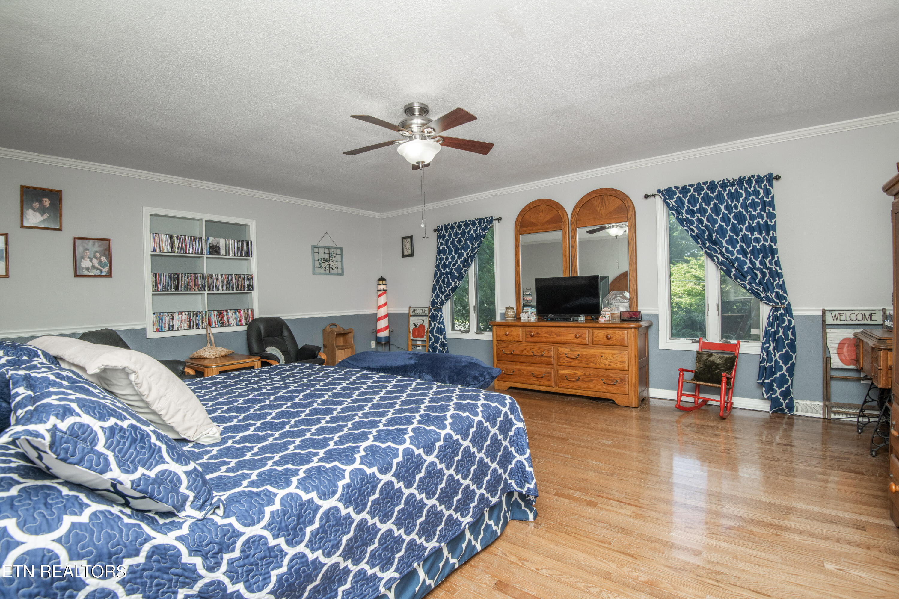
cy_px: 300
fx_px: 400
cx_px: 450
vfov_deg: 73.7
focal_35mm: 16
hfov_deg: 96.7
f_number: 9
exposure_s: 1/125
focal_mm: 16
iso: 400
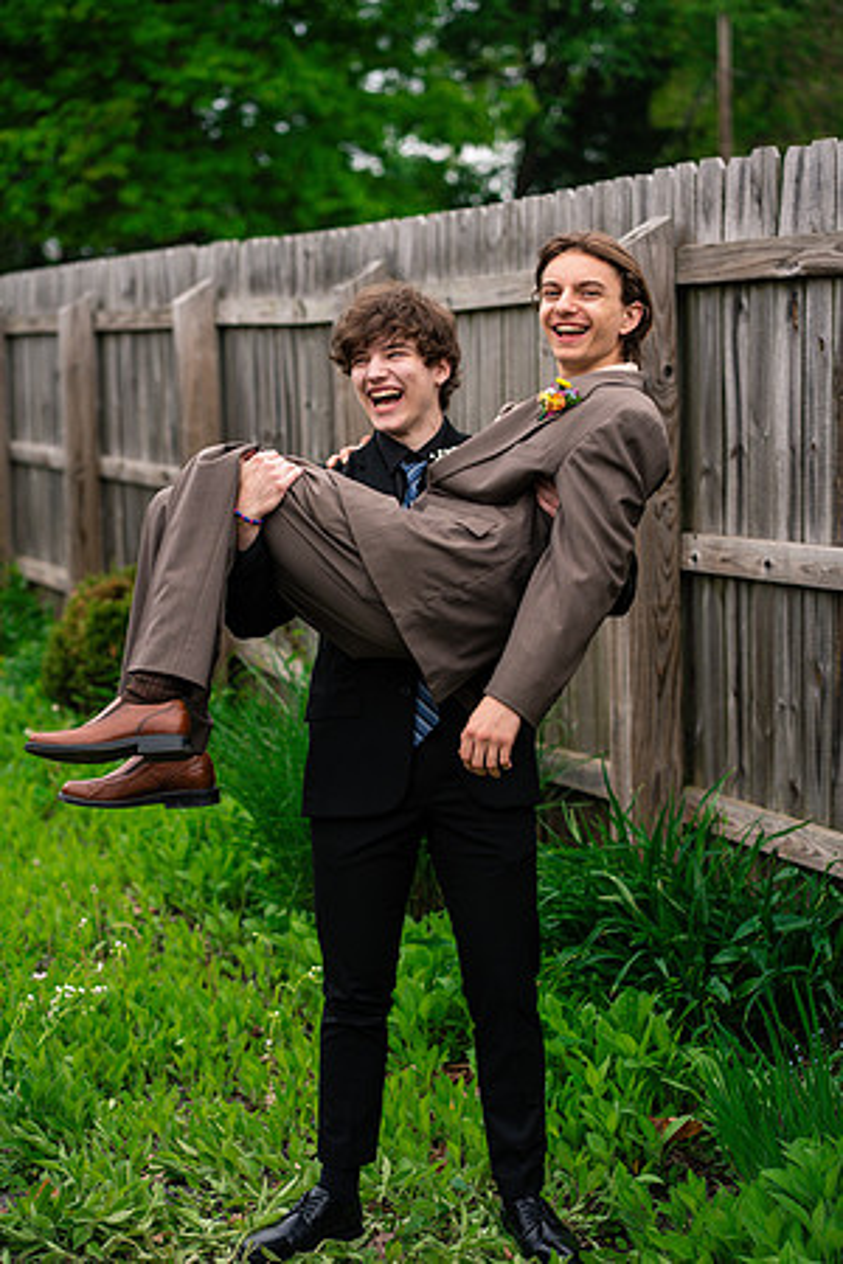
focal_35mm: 85
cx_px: 422
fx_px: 2985
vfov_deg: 23.9
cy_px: 632
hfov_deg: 16.1
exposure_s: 1/1000
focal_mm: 85
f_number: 3.5
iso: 400
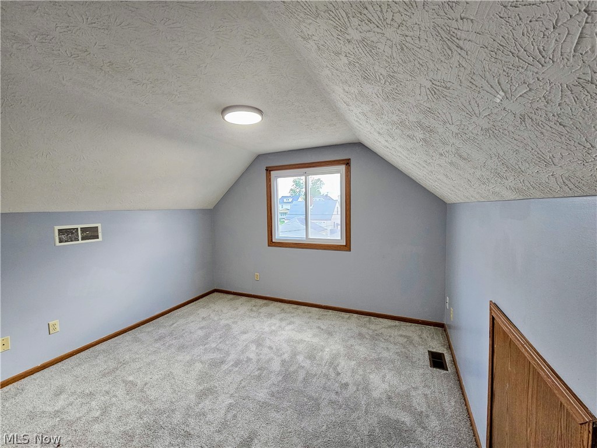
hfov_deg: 106.2
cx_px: 298
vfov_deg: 89.9
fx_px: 224
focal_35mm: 13
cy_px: 224
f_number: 2.2
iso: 320
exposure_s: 1/60
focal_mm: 2.2
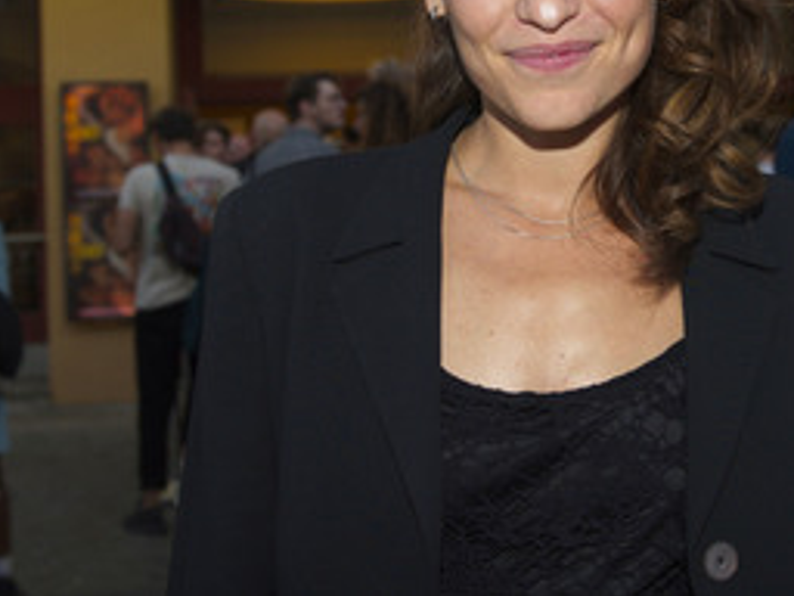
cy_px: 137
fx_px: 1124
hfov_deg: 38.2
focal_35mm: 49
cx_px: 569
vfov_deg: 29.1
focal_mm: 29
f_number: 4.5
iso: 800
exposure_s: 1/200
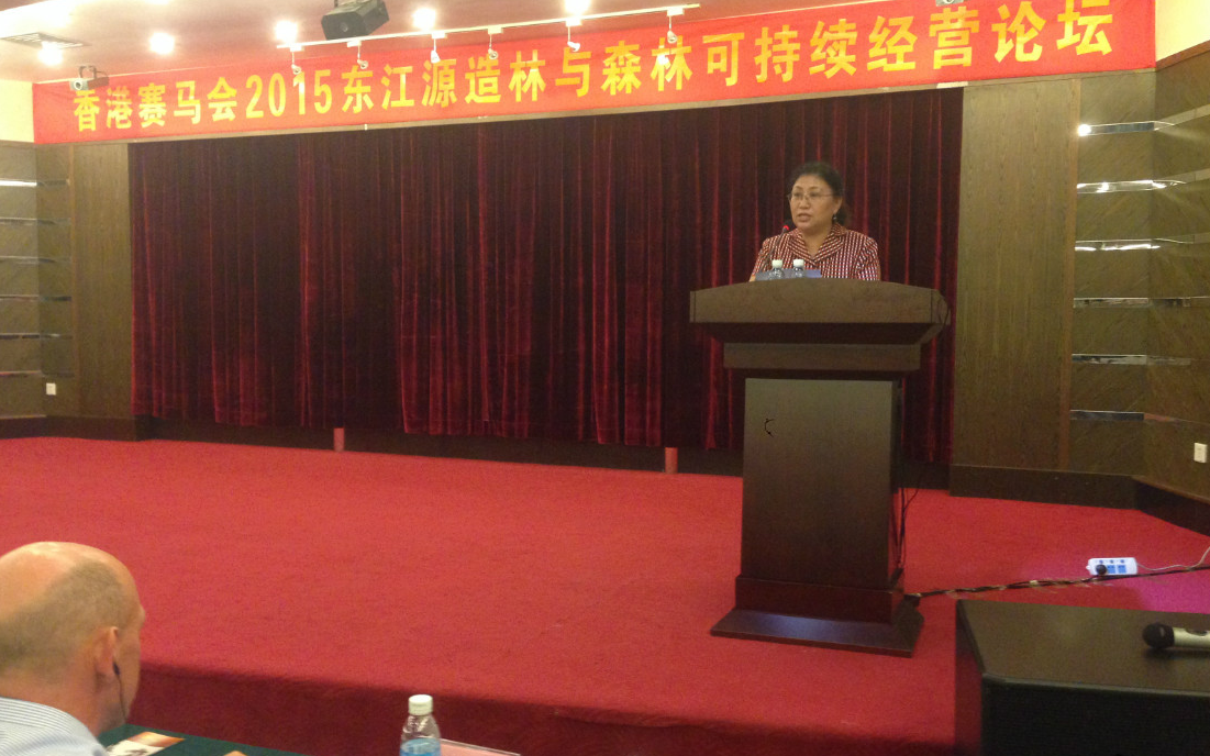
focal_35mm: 36
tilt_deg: -1.5
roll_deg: -0.4
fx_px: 1187
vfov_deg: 35.3
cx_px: 601
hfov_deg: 54.0
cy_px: 377
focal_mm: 4.12
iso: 320
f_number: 2.4
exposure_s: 1/20
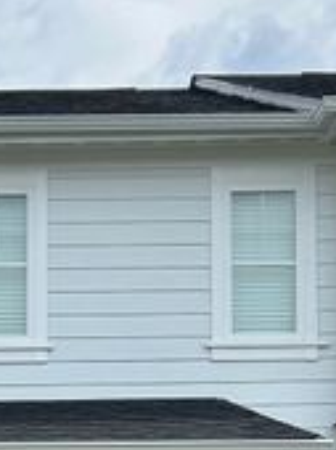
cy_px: 584
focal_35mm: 102
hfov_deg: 14.0
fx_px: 1323
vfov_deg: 18.0
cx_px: -74
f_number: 1.5
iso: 50
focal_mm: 5.7
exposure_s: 1/3257
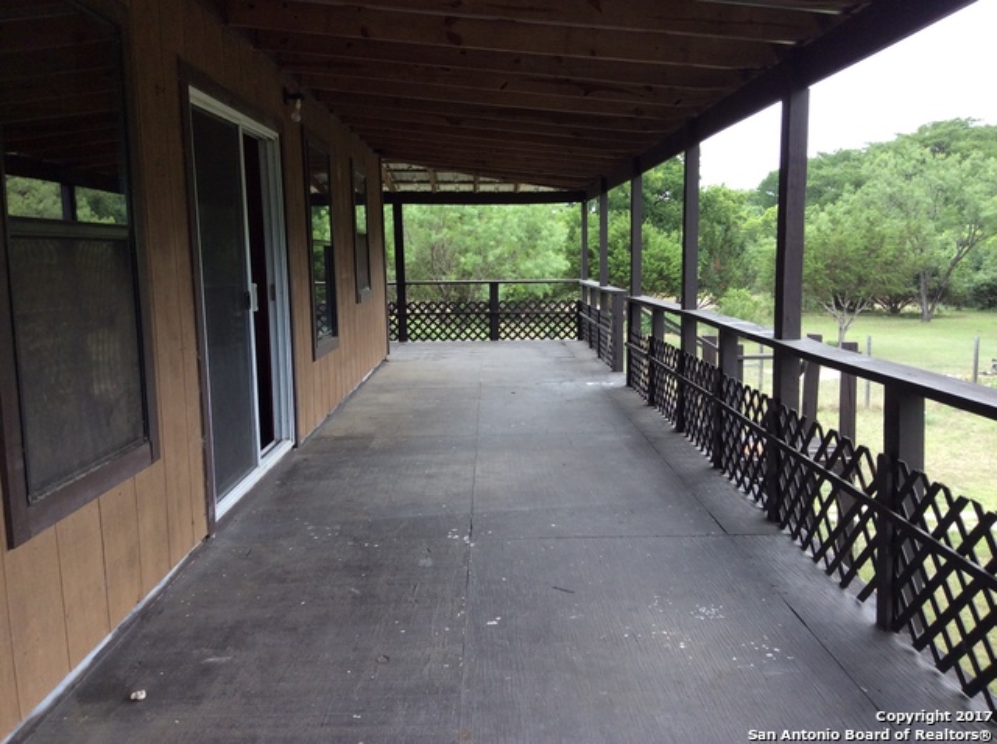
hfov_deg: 56.9
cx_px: 498
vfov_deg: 44.1
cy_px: 372
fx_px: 920
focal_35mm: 32
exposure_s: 1/183
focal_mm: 3.3
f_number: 2.4
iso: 32
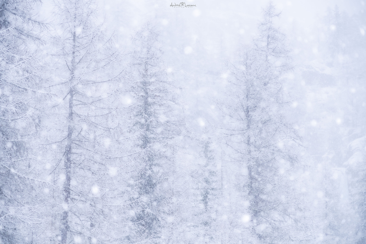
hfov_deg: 19.5
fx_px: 1067
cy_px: 122
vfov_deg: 13.0
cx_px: 183
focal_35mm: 105
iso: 400
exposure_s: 1/160
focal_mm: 105
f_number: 4
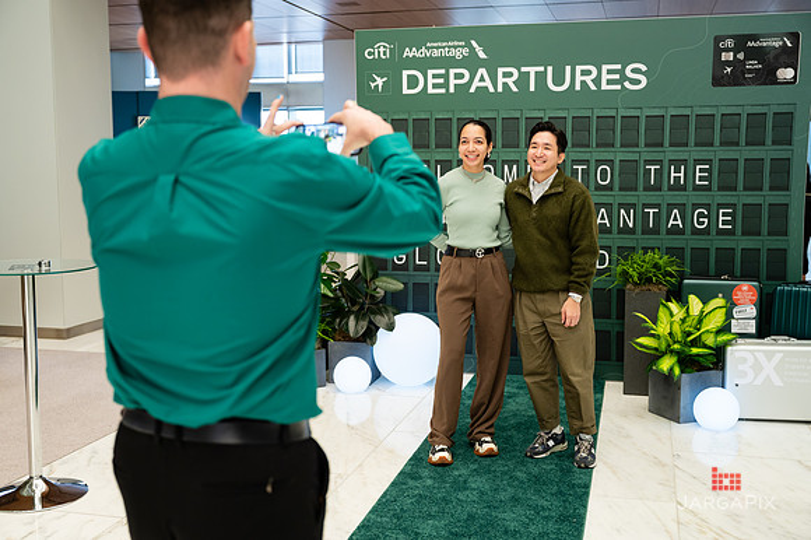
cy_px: 270
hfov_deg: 48.7
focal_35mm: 40
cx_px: 406
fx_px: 897
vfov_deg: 33.5
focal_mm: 39
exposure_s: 1/160
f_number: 3.2
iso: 1000
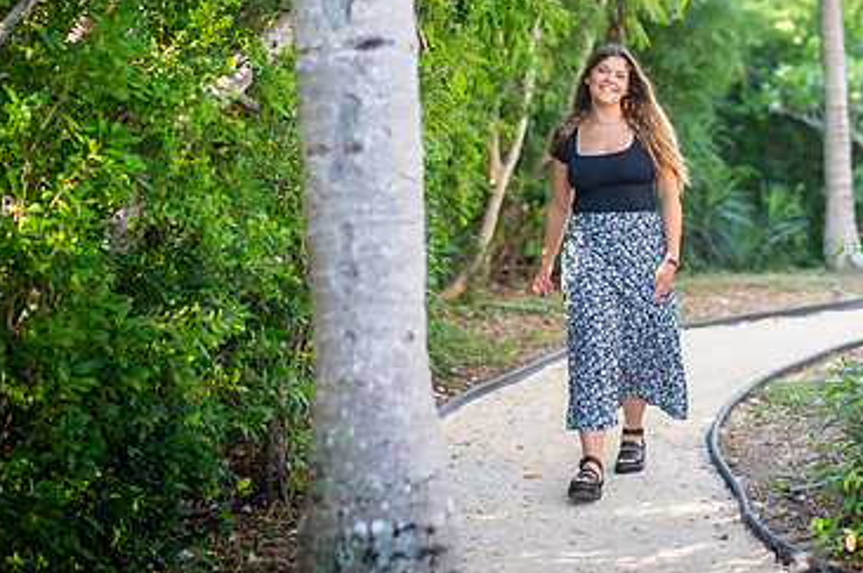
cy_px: 144
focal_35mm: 92
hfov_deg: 22.0
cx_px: 622
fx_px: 2202
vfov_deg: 14.8
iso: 2000
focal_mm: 58
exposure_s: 1/1600
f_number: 1.8
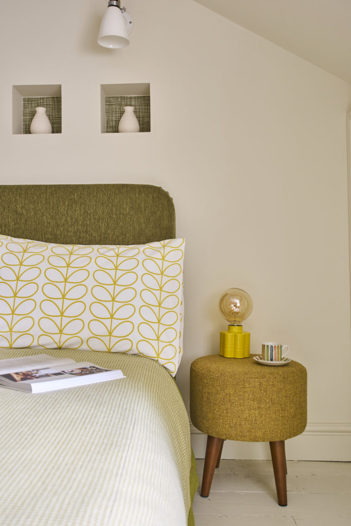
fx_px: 512
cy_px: 263
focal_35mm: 35
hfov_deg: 37.9
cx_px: 176
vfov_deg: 54.4
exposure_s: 1/2
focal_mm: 35
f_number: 5.6
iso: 125
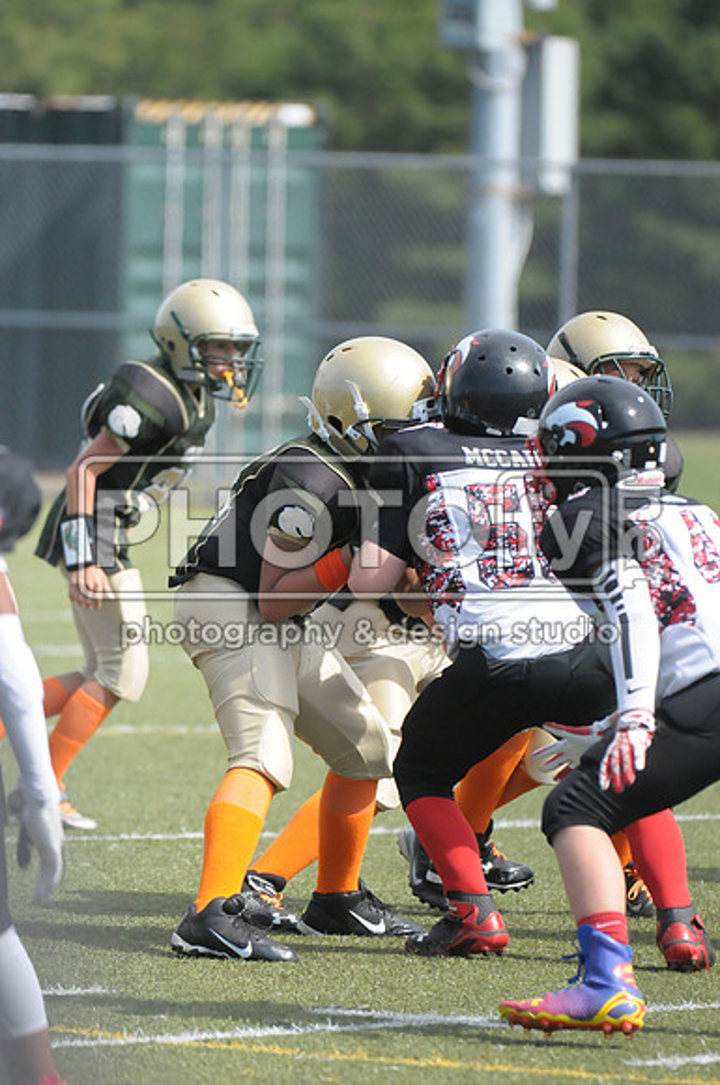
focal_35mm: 375
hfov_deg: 3.7
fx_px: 11283
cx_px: 360
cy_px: 542
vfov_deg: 5.5
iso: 1600
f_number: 4
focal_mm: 250
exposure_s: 1/8000
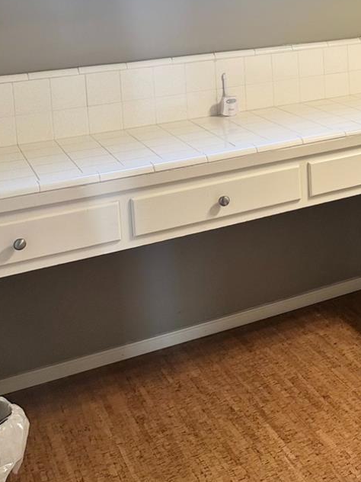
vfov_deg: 31.7
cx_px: 420
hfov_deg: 23.7
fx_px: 793
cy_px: 24
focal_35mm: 57
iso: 125
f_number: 1.78
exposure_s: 1/60
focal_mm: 6.86
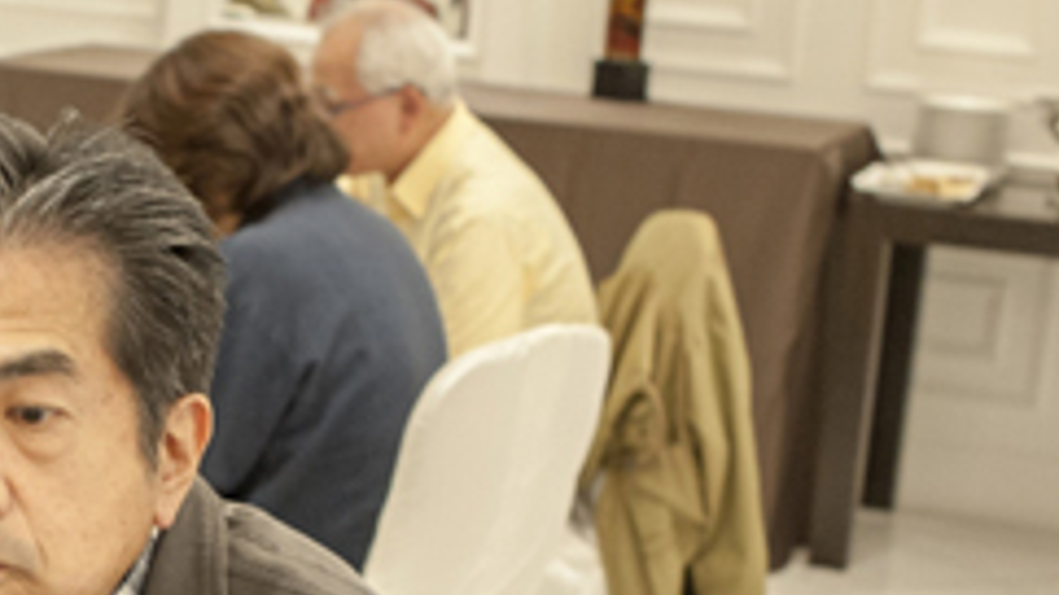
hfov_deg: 21.3
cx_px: 0
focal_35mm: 97
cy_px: 538
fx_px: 2723
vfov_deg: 12.4
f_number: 5.6
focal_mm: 35
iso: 1800
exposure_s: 1/100
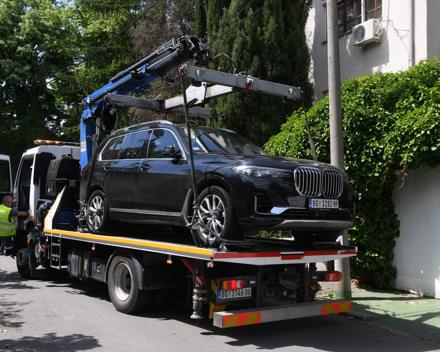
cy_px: 176
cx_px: 195
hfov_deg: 42.8
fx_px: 560
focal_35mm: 43
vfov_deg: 34.9
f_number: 6.3
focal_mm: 38
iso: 250
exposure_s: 1/800
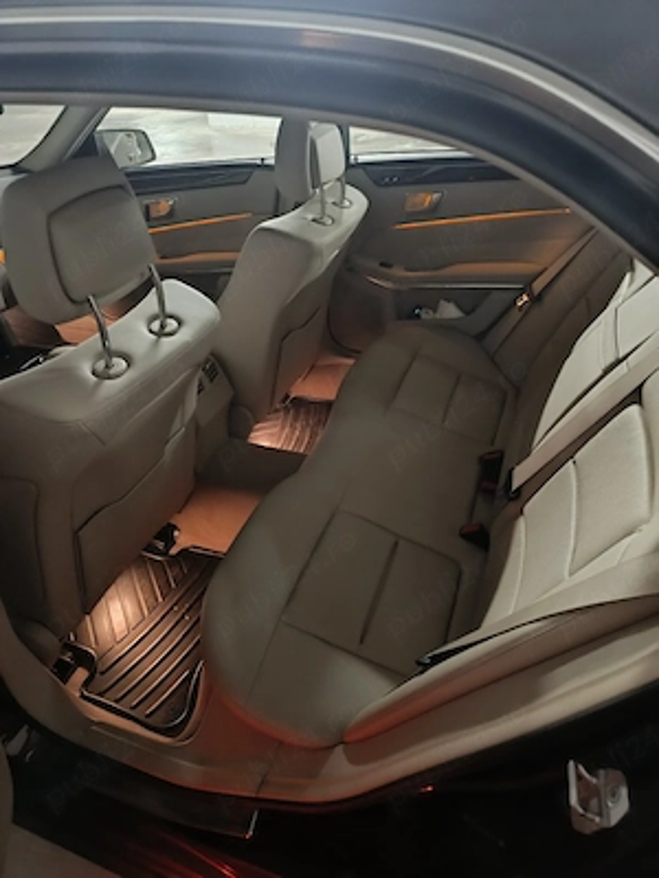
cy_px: 439
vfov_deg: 71.6
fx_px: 609
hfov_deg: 56.8
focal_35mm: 24
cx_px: 330
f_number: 1.65
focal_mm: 6.14
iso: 3184
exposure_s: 1/16.7
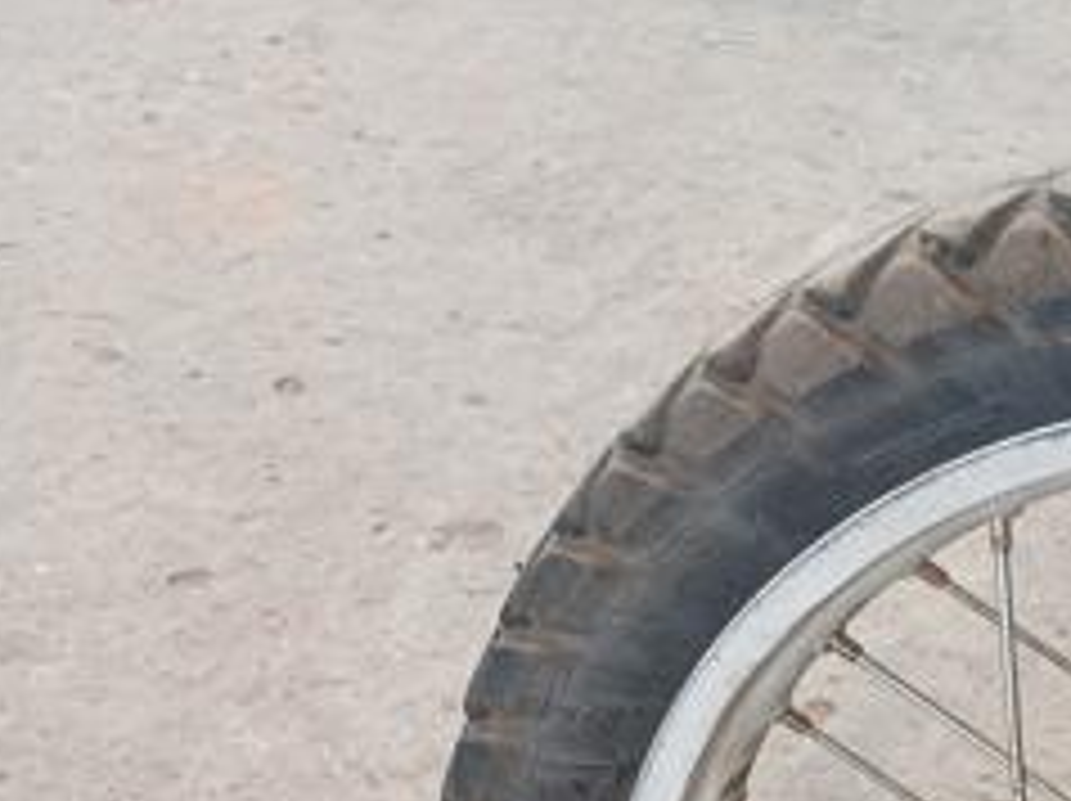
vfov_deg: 19.6
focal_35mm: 70
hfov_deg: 26.1
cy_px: 994
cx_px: 1116
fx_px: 2164
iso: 40
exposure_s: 1/60
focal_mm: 3.98
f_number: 1.8
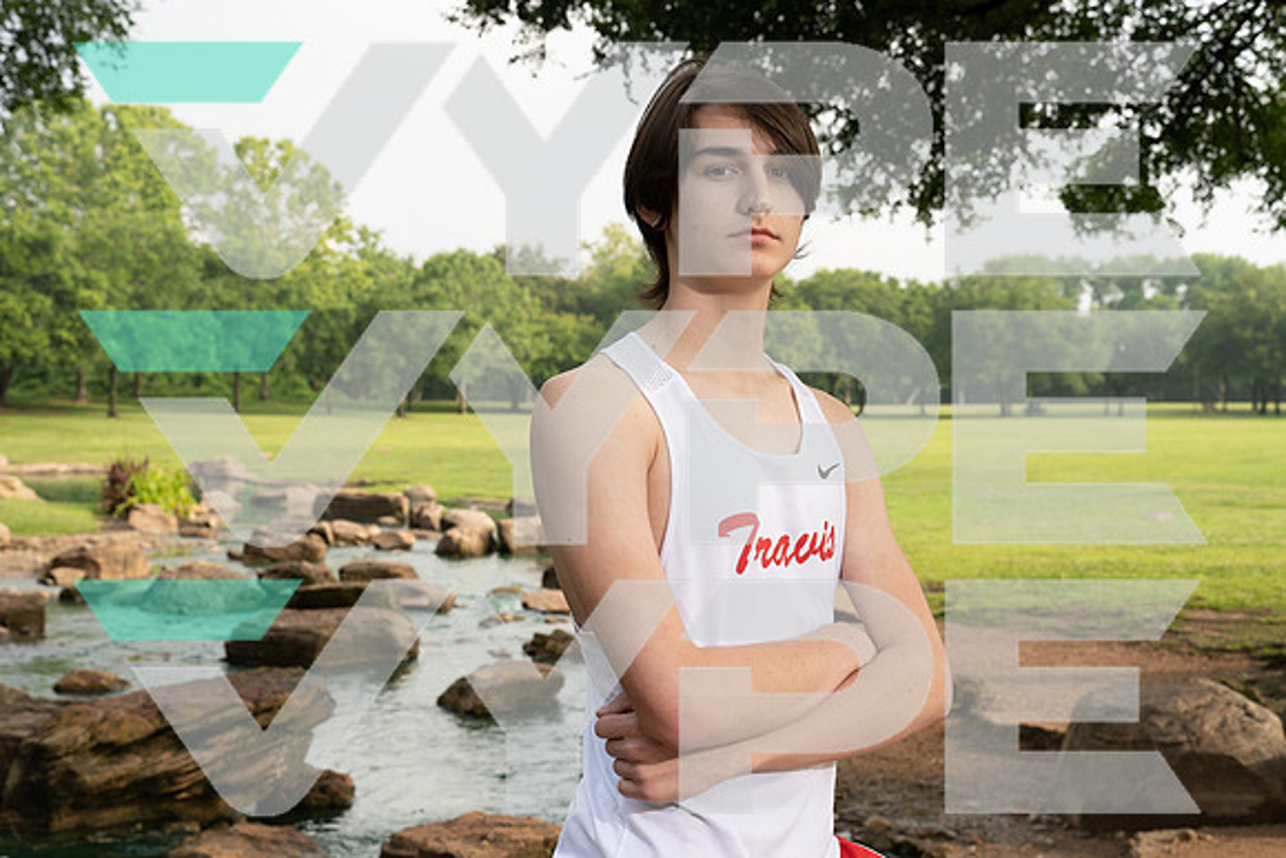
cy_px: 429
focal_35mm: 48
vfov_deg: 28.1
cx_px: 643
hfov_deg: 41.1
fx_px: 1715
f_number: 7.1
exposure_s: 1/250
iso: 250
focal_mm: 48
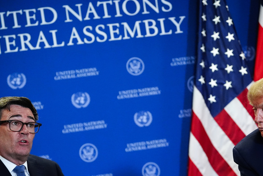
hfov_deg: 14.2
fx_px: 1052
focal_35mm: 144
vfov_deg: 9.5
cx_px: 165
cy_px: 146
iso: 5000
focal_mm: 85
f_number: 2.8
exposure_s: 1/500
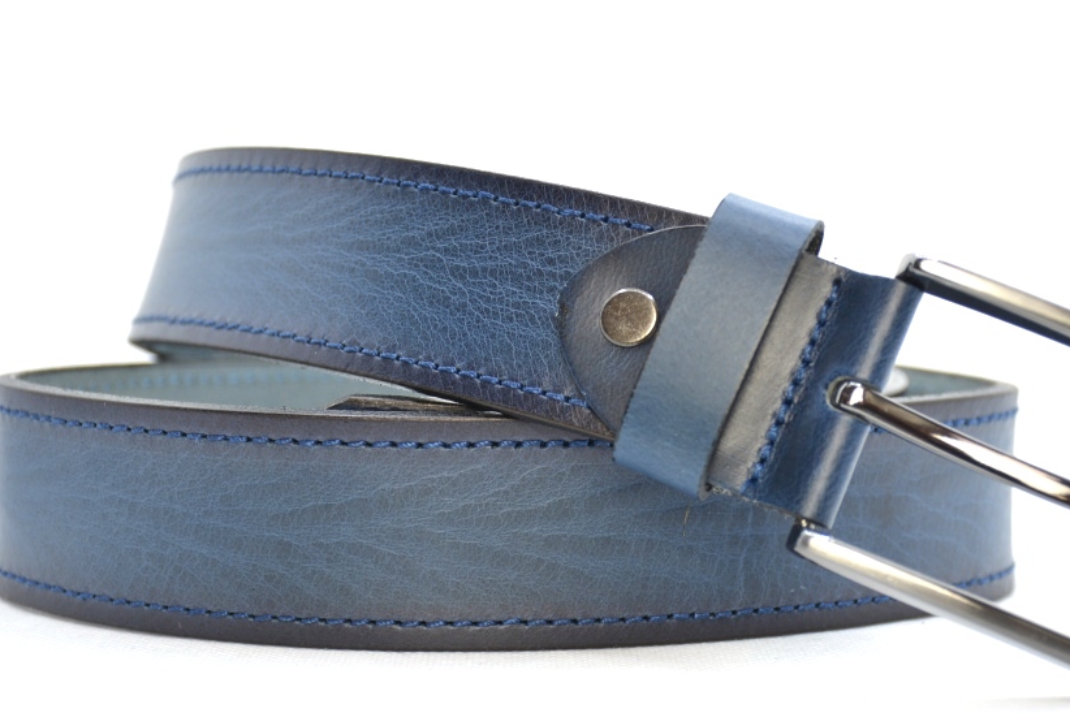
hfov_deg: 28.4
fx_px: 2110
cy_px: 364
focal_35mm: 71
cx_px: 618
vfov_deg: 19.2
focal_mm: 38
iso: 100
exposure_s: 1/25
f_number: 4.5
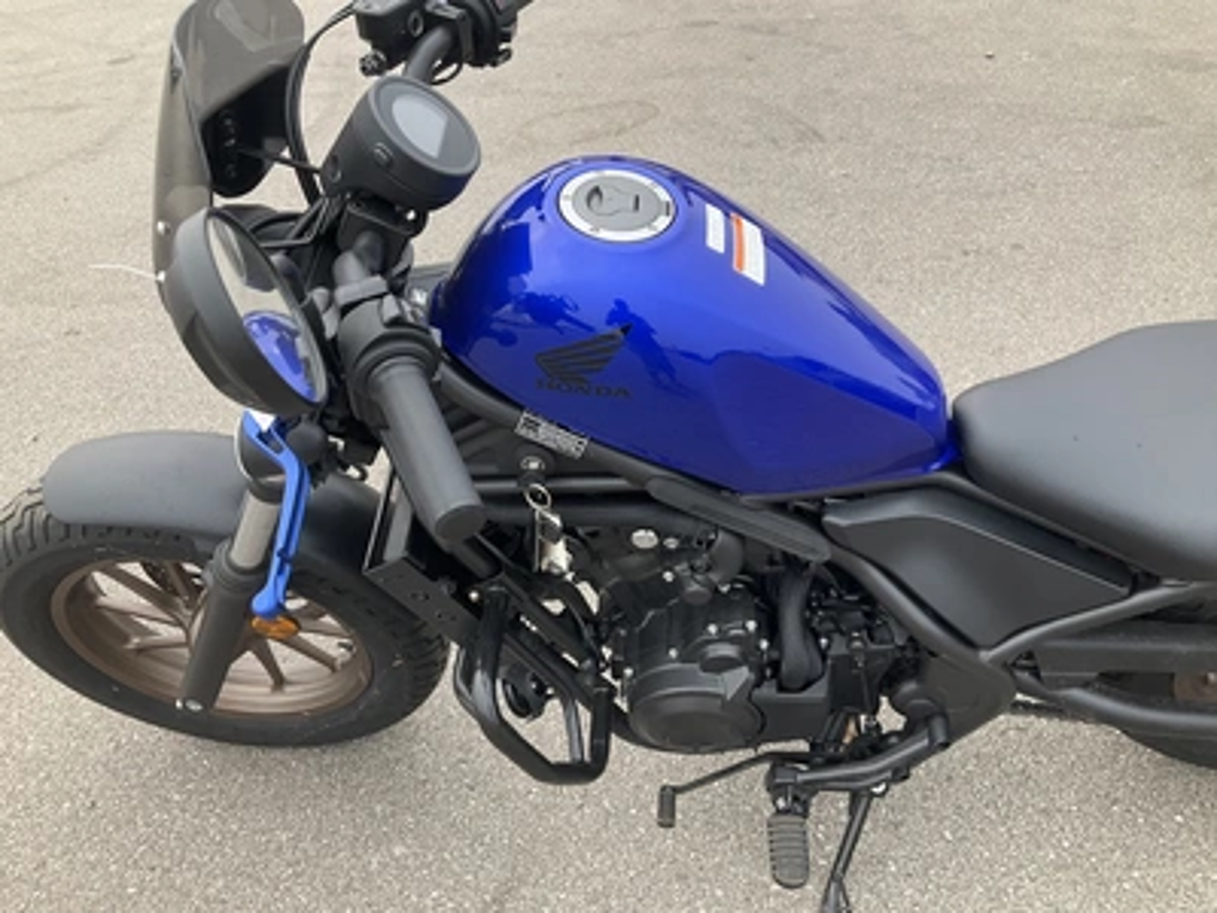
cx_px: 608
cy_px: 456
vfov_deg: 48.2
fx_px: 1020
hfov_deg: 61.7
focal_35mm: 29
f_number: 1.8
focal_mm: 3
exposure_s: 1/435
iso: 25
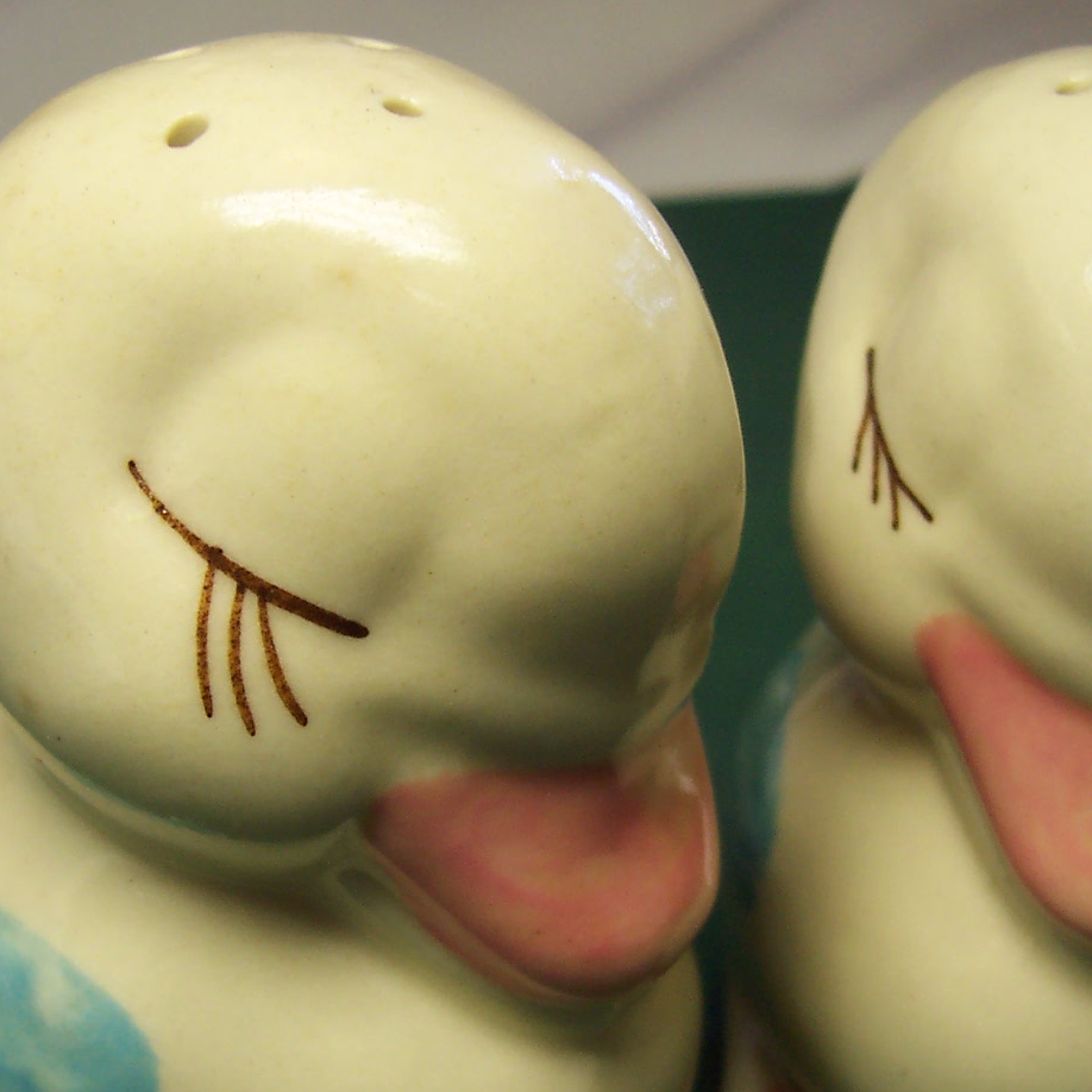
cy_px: 711
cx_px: 628
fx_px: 2106
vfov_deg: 28.9
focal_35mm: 59
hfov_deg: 29.0
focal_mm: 5.6
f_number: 2.8
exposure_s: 1/125
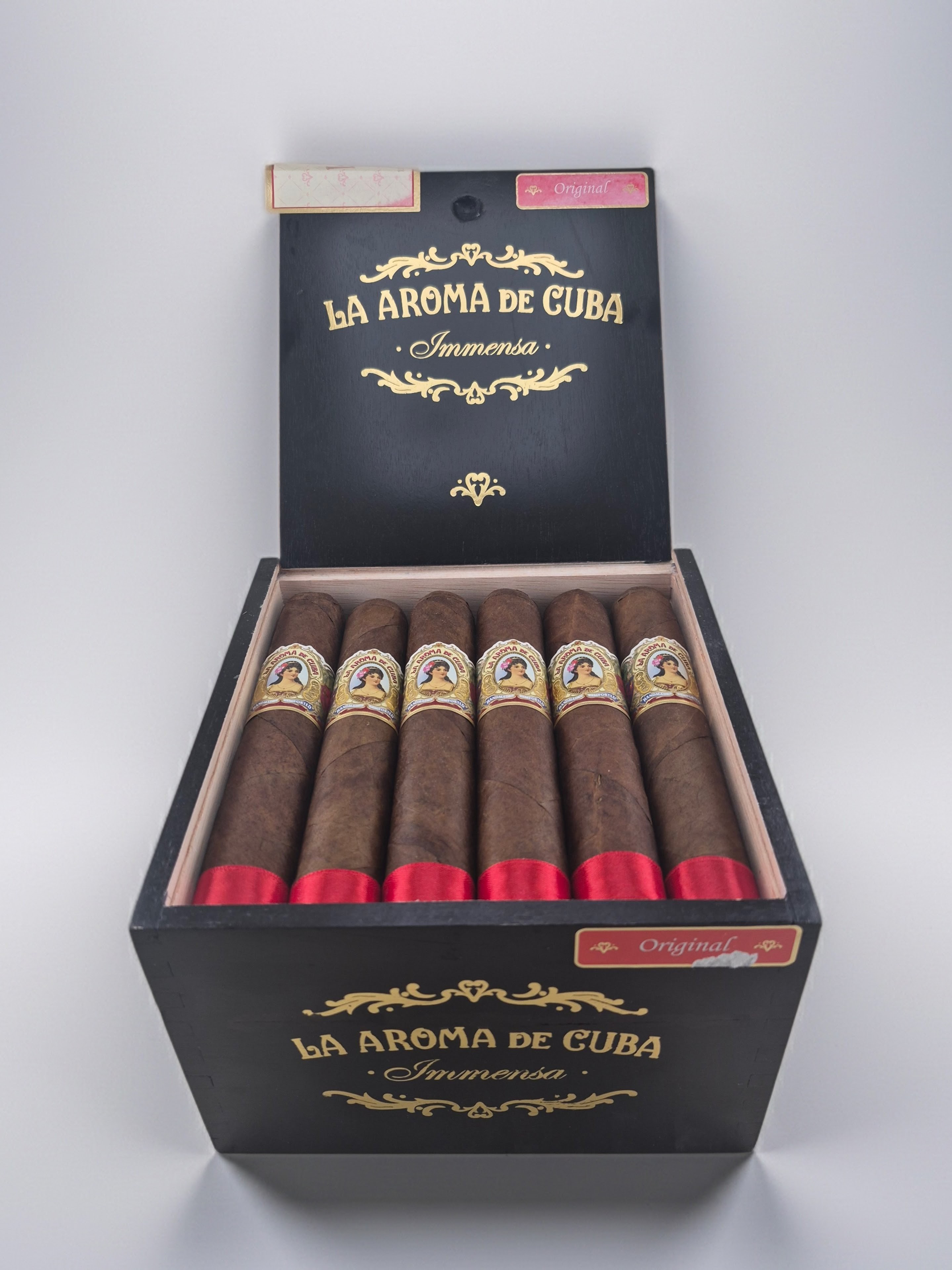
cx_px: 476
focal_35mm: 23
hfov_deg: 58.9
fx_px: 843
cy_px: 635
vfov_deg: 73.9
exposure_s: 1/998
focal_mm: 5.4
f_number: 1.8
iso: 80
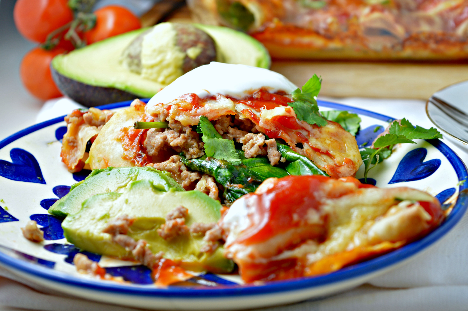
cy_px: 156
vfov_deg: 16.5
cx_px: 234
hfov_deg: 24.6
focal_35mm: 82
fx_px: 1071
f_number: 5.6
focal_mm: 55
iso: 100
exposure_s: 1/25
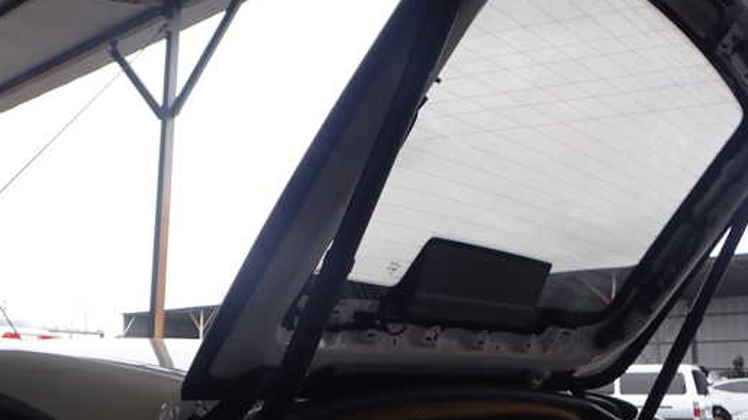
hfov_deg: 52.8
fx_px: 754
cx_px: 351
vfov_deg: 31.1
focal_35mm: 38
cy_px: 239
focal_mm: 5.4
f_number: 3.2
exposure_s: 1/160
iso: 100
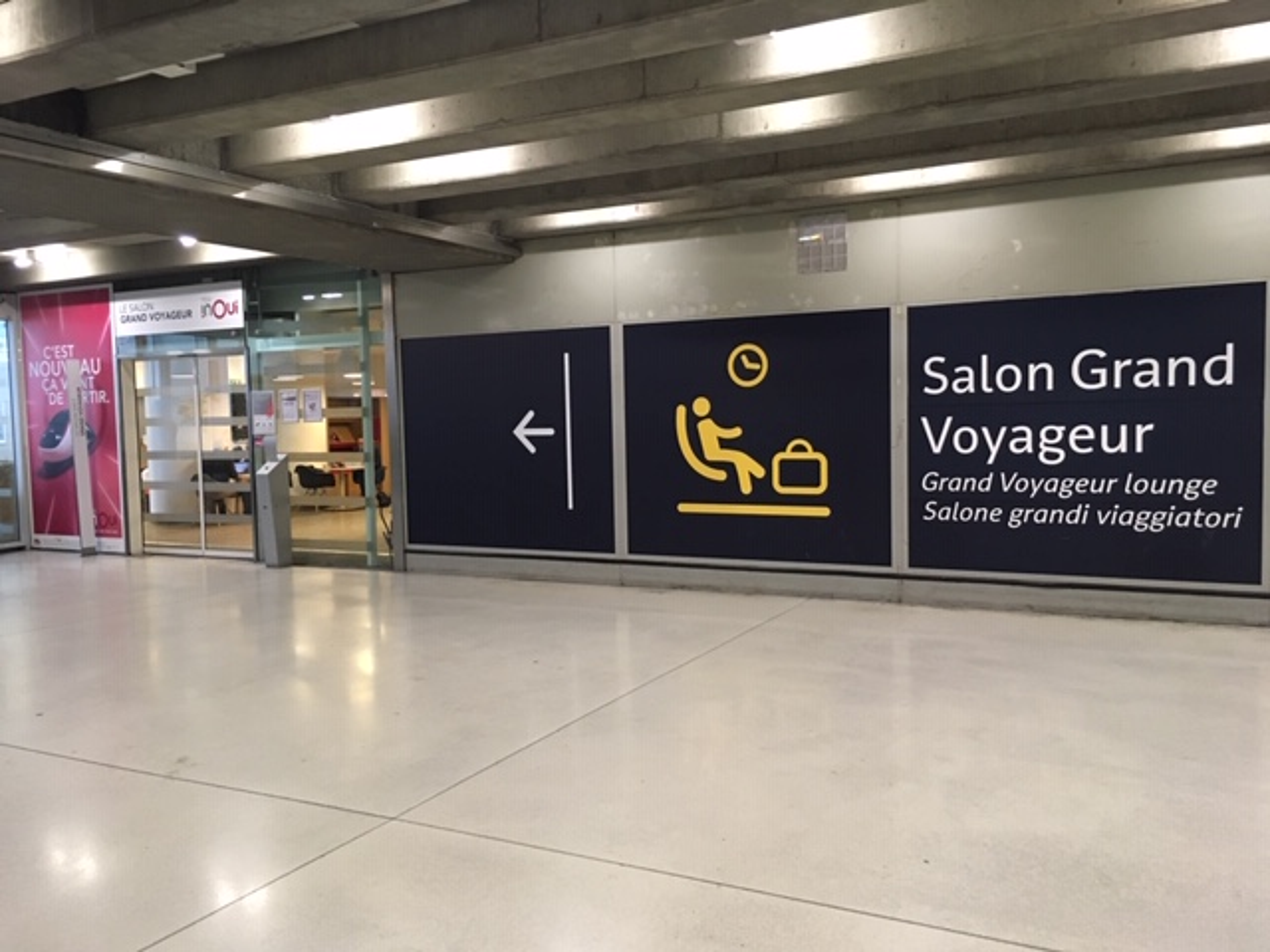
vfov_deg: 48.2
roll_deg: +1.8
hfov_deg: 61.7
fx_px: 1064
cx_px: 635
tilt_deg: -4.5
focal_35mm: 29
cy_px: 476
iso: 200
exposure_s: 1/33
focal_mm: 4.15
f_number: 2.2
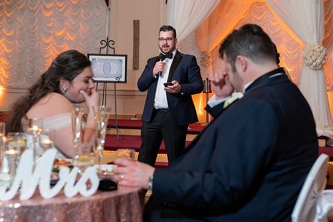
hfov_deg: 36.3
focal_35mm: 55
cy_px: 111
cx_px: 159
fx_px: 508
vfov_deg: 24.7
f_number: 4
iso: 2000
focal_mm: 51
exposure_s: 1/100
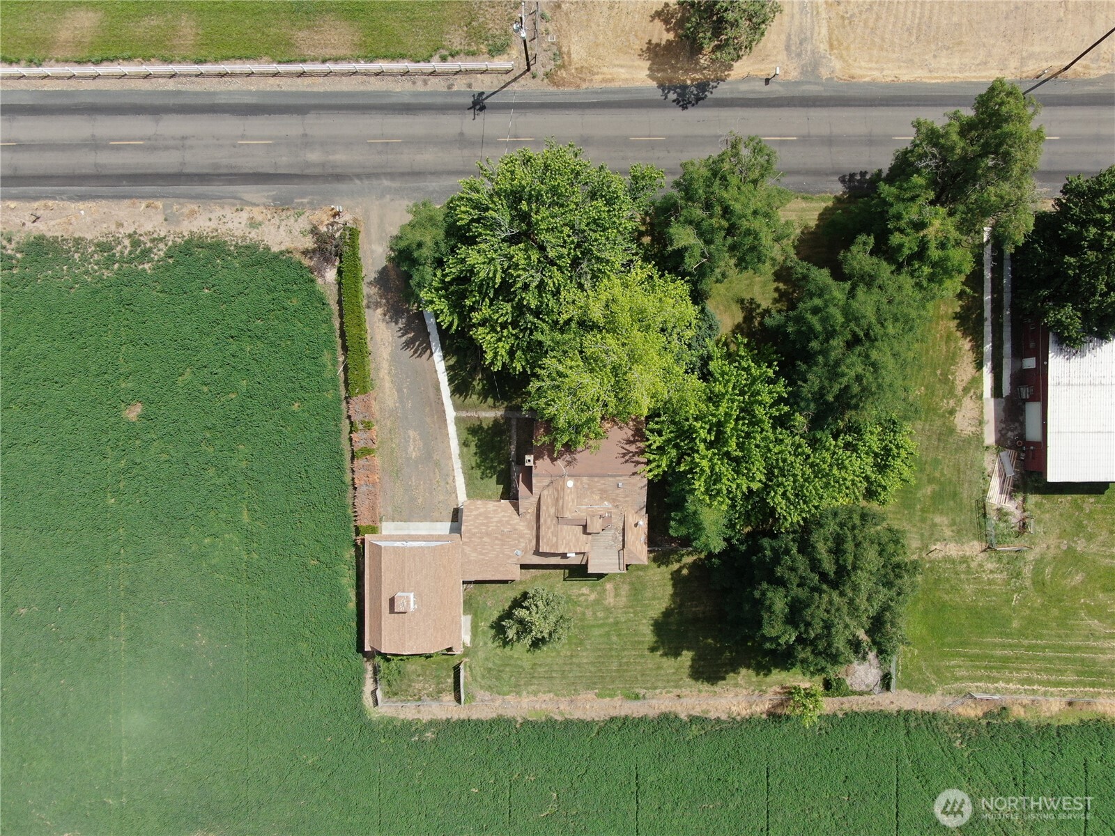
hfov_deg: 67.3
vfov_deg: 53.1
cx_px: 558
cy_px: 418
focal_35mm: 26
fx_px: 837
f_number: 2.9
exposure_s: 1/800
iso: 100
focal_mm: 4.68
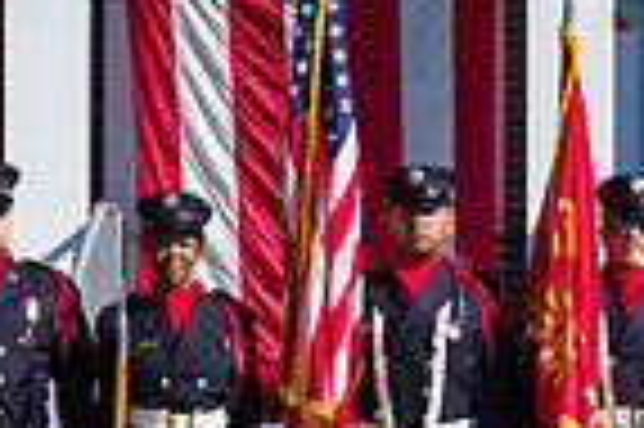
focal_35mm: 227
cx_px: 923
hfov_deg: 8.9
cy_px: 133
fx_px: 4056
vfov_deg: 6.0
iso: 200
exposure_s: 1/250
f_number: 11
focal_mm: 56
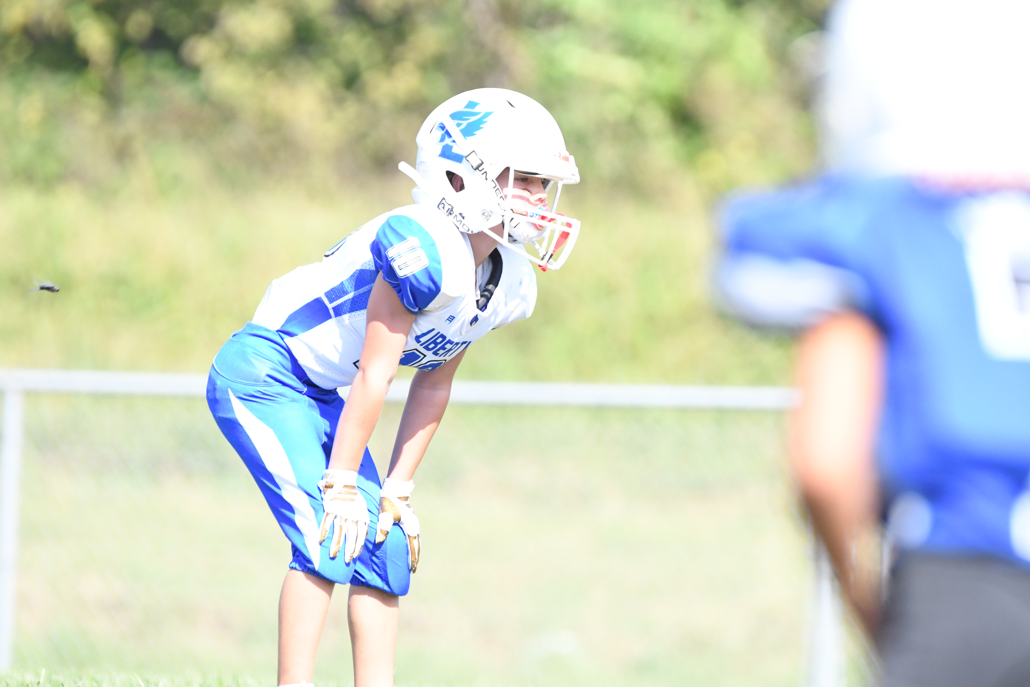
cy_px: 344
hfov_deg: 3.0
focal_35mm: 690
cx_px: 515
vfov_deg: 2.0
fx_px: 19740
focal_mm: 460
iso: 2000
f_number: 7.1
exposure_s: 1/2000
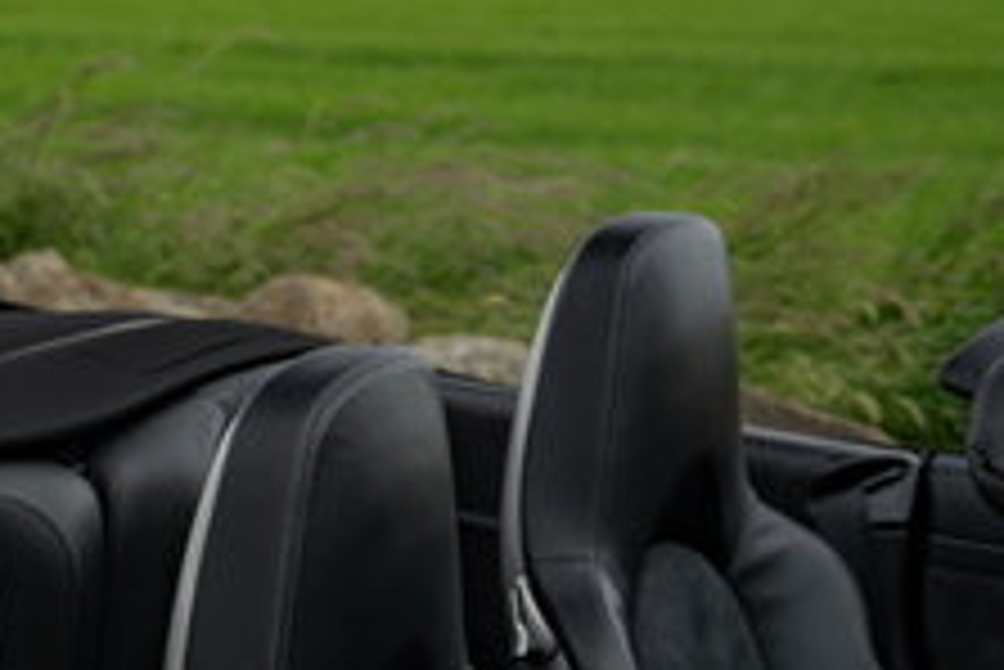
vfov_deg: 11.2
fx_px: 3265
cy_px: 1057
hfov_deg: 16.7
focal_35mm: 117
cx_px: -236
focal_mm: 34
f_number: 2.8
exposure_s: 1/250
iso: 100
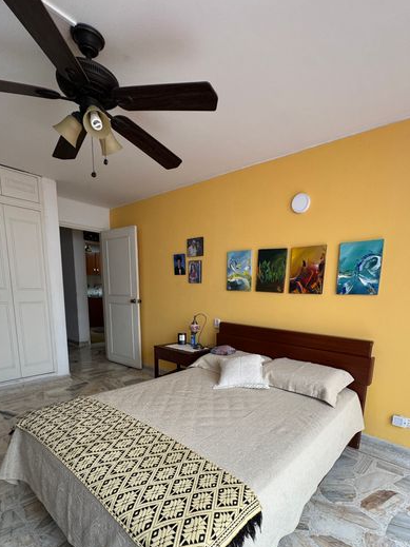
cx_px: 220
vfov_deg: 86.1
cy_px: 340
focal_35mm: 18
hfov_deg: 71.5
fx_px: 284
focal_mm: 2.22
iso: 125
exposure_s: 1/99
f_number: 2.2
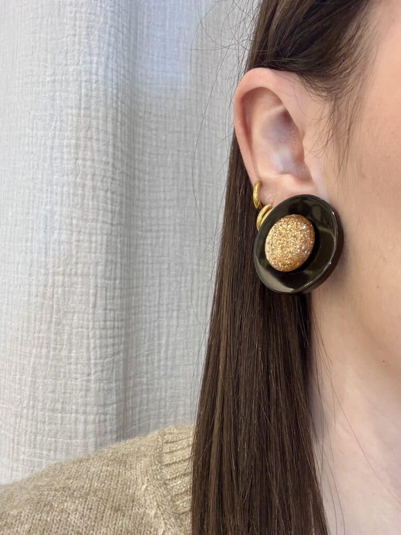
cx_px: 200
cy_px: 268
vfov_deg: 60.0
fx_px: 463
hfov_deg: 46.8
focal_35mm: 30
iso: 80
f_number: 1.9
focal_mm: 2.69
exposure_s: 1/50
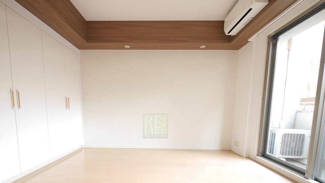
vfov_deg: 64.8
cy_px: 126
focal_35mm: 16
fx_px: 138
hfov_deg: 99.3
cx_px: 156
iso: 1000
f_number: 4
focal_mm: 7
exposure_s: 1/60
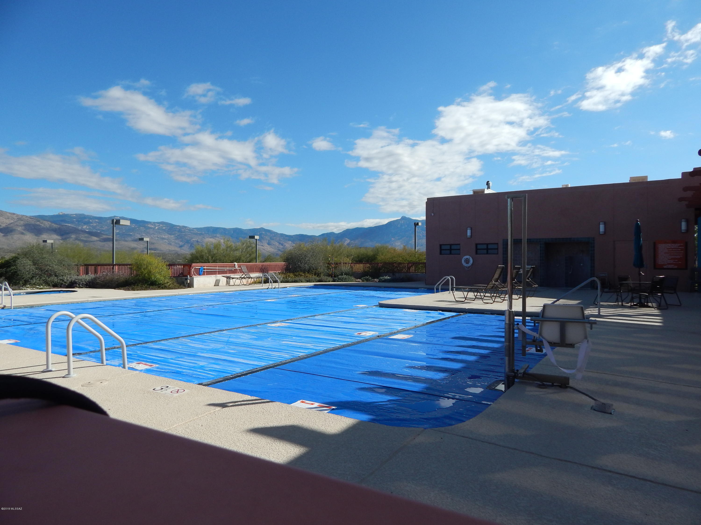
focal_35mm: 23
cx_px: 350
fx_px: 466
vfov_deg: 58.9
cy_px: 262
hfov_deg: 73.9
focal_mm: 4
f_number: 6
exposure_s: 1/800
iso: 125
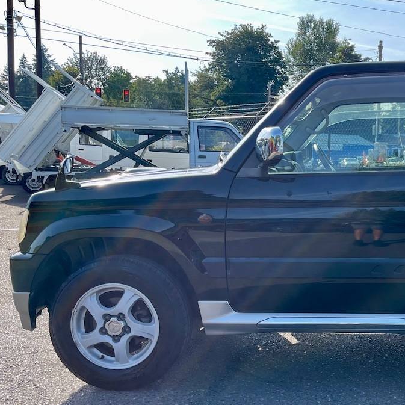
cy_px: 227
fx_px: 556
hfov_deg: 37.5
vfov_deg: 40.0
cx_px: 360
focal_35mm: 42
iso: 32
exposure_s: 1/901
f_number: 1.6
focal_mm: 5.1
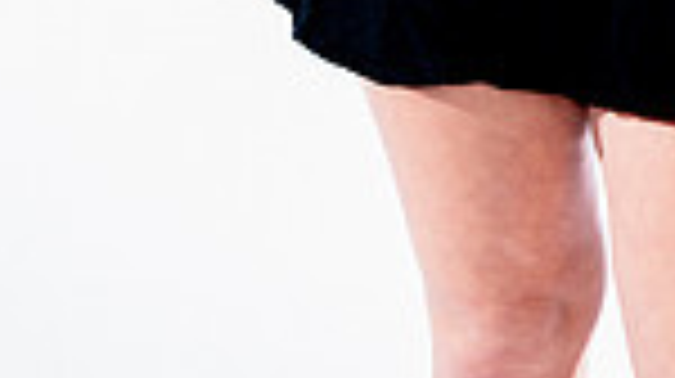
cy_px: -554
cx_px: 567
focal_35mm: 176
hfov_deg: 12.2
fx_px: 3147
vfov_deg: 6.5
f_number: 4.5
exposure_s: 1/250
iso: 250
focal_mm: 55.9
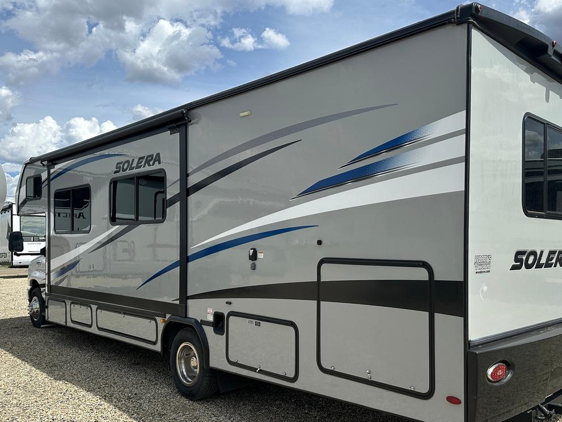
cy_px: 235
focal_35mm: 31
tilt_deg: +1.1
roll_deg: +1.1
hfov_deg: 57.9
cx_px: 336
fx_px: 503
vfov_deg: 45.4
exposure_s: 1/5848
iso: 80
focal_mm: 6.86
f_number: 1.78
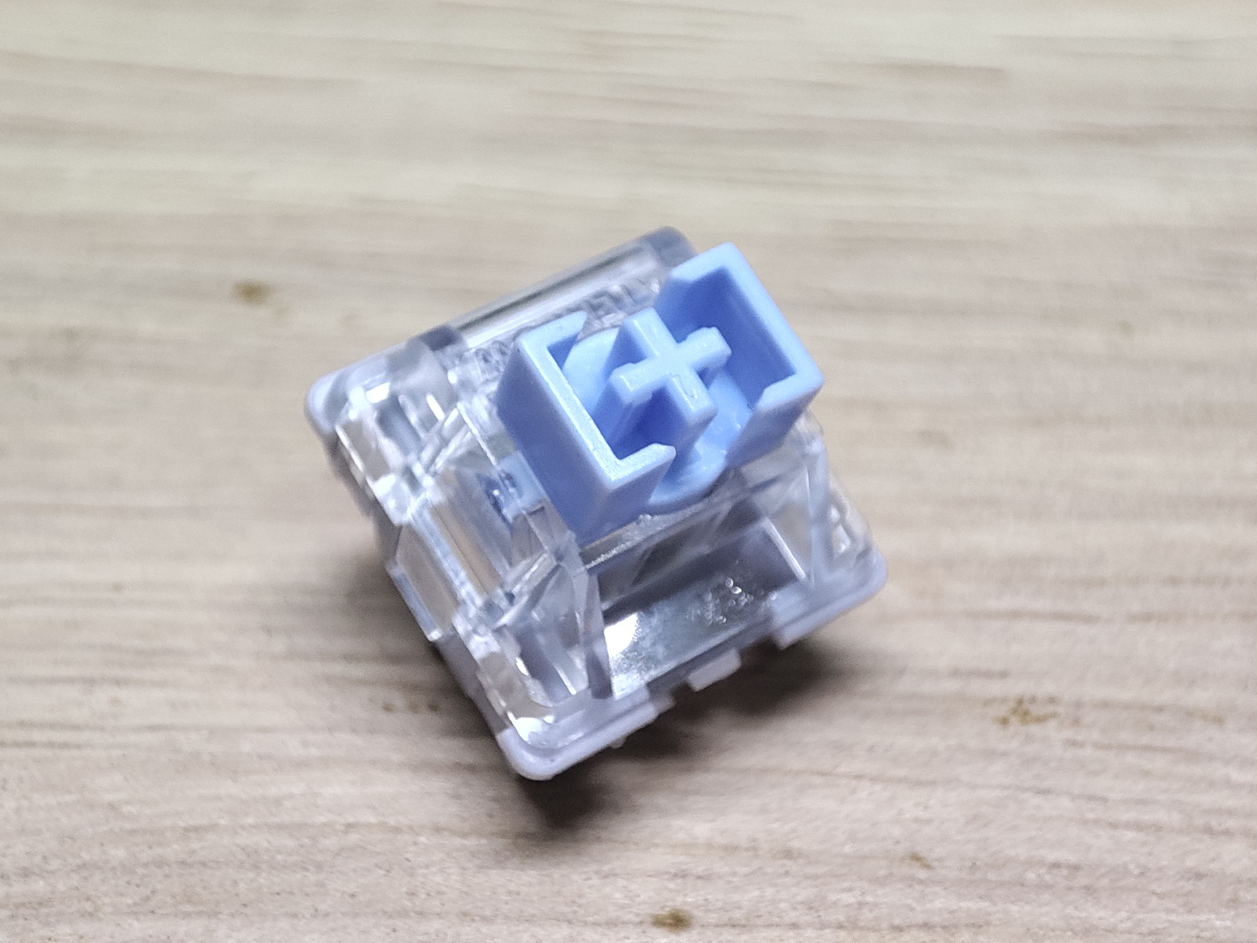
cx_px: 628
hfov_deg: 39.7
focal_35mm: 48
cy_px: 472
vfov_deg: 30.3
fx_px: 1743
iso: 131
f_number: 2.4
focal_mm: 4.03
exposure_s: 1/50
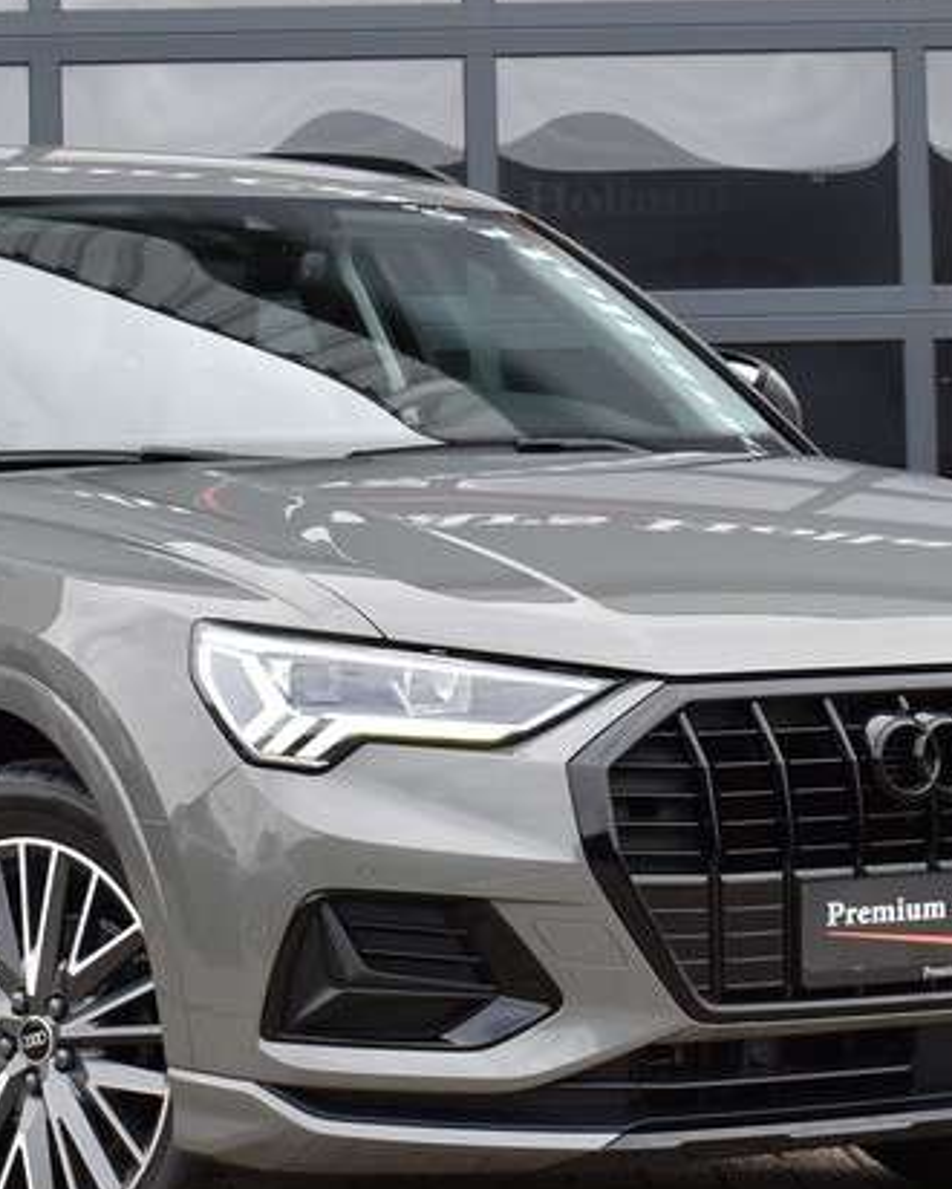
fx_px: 4927
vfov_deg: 13.7
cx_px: 490
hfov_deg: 11.0
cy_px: 367
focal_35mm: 140
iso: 360
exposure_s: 1/250
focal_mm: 40
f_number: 8
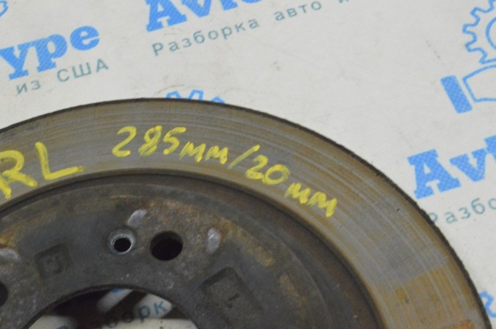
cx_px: 248
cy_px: 164
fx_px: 1135
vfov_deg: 16.5
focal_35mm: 82
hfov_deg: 24.6
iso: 6400
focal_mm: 55
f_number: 20
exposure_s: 1/20
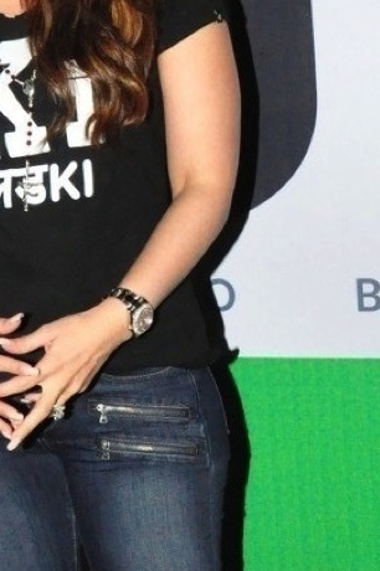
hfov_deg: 12.7
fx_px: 1681
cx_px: 410
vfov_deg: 19.3
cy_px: 211
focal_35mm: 106
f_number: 6.3
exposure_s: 1/125
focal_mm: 18
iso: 3200
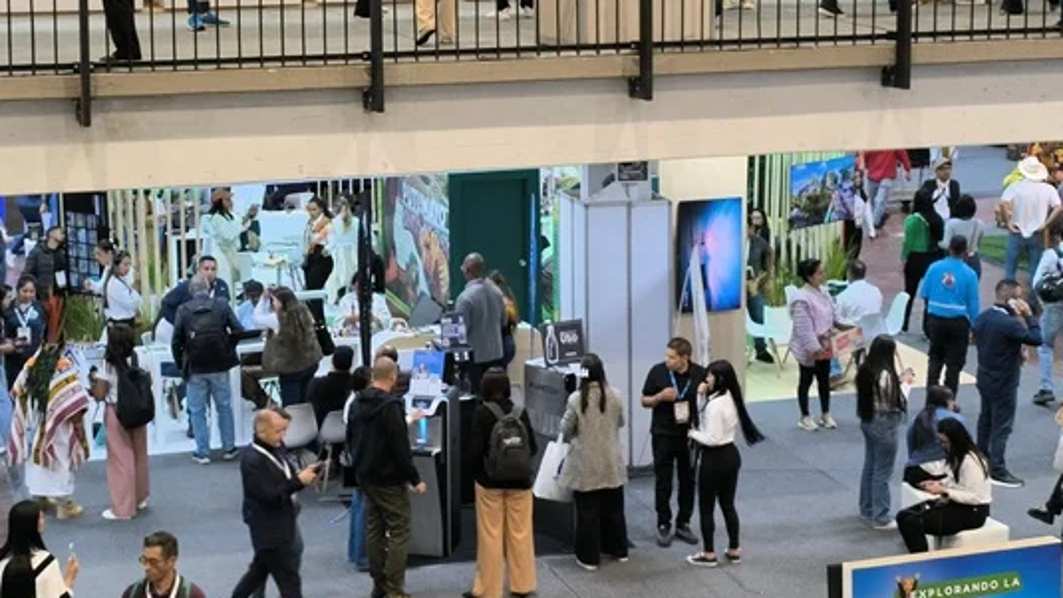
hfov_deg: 28.1
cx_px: 409
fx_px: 2114
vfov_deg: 16.0
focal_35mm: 75
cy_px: 125
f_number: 1.65
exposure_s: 1/60
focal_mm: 6.14
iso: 200
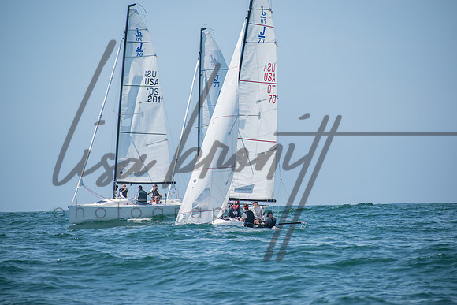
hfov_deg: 7.6
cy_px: 152
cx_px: 228
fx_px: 3428
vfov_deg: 5.1
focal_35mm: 270
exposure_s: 1/1000
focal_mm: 180
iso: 200
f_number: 6.3
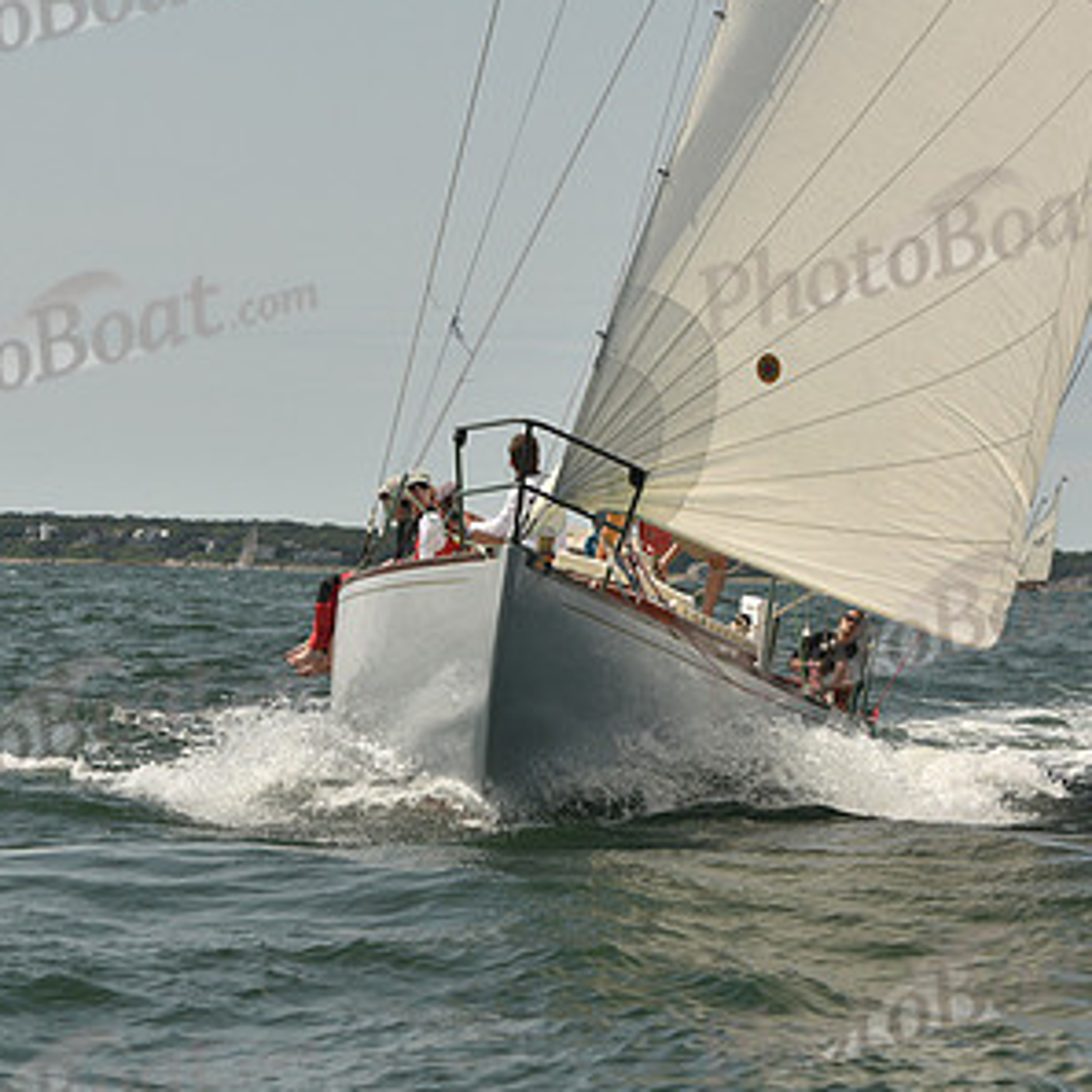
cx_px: 511
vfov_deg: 12.2
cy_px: 487
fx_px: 5104
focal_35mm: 143
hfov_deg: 12.2
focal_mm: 86
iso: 320
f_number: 7.1
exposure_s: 1/1250
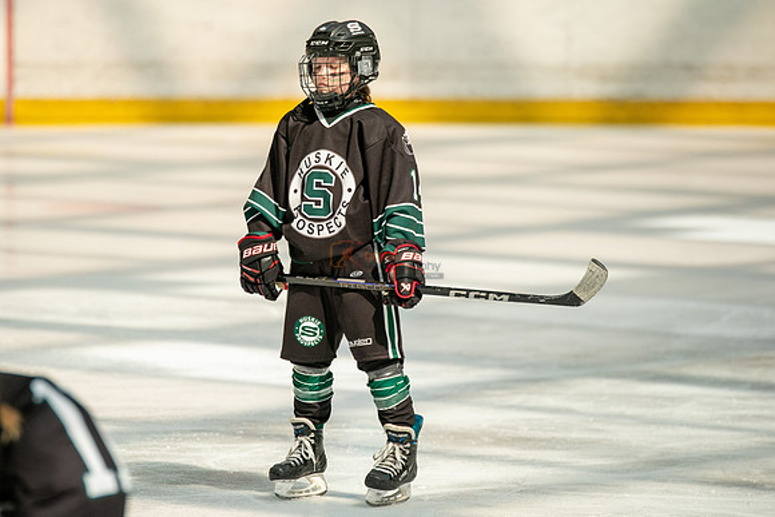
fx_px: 8045
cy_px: 235
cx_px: 293
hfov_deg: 5.5
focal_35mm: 374
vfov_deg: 3.7
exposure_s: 1/4000
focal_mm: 300
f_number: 3.5
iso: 1600
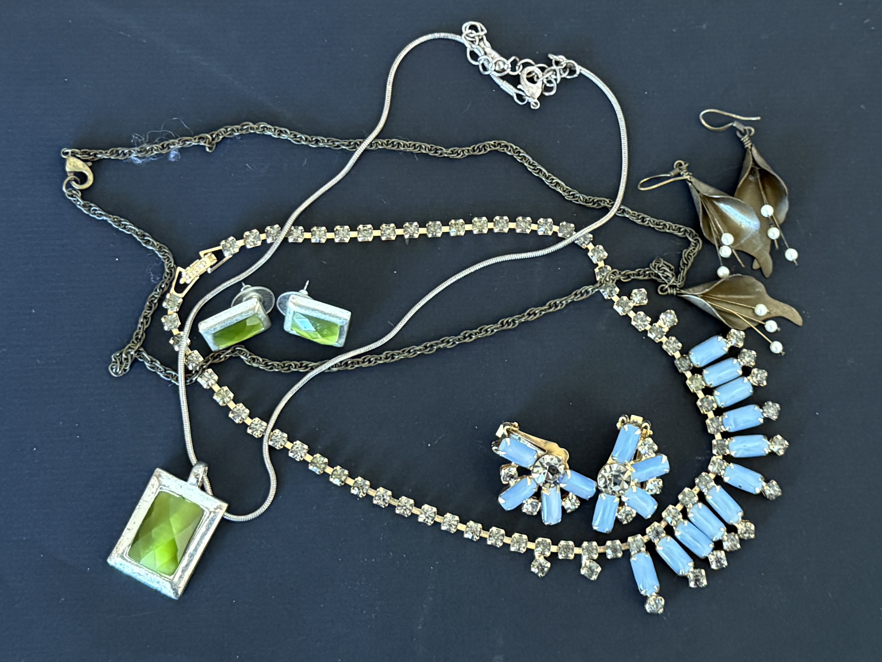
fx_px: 612
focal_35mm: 24
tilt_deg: -76.3
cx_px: 441
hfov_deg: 71.6
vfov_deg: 56.8
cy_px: 331
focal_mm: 6.76
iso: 800
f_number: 1.78
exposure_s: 1/40
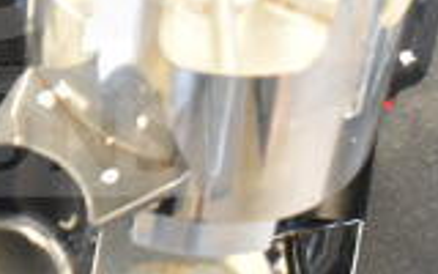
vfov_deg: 10.1
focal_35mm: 128
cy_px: -21
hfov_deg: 15.6
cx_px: -101
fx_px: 1528
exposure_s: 1/30
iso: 2000
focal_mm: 22
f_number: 3.8
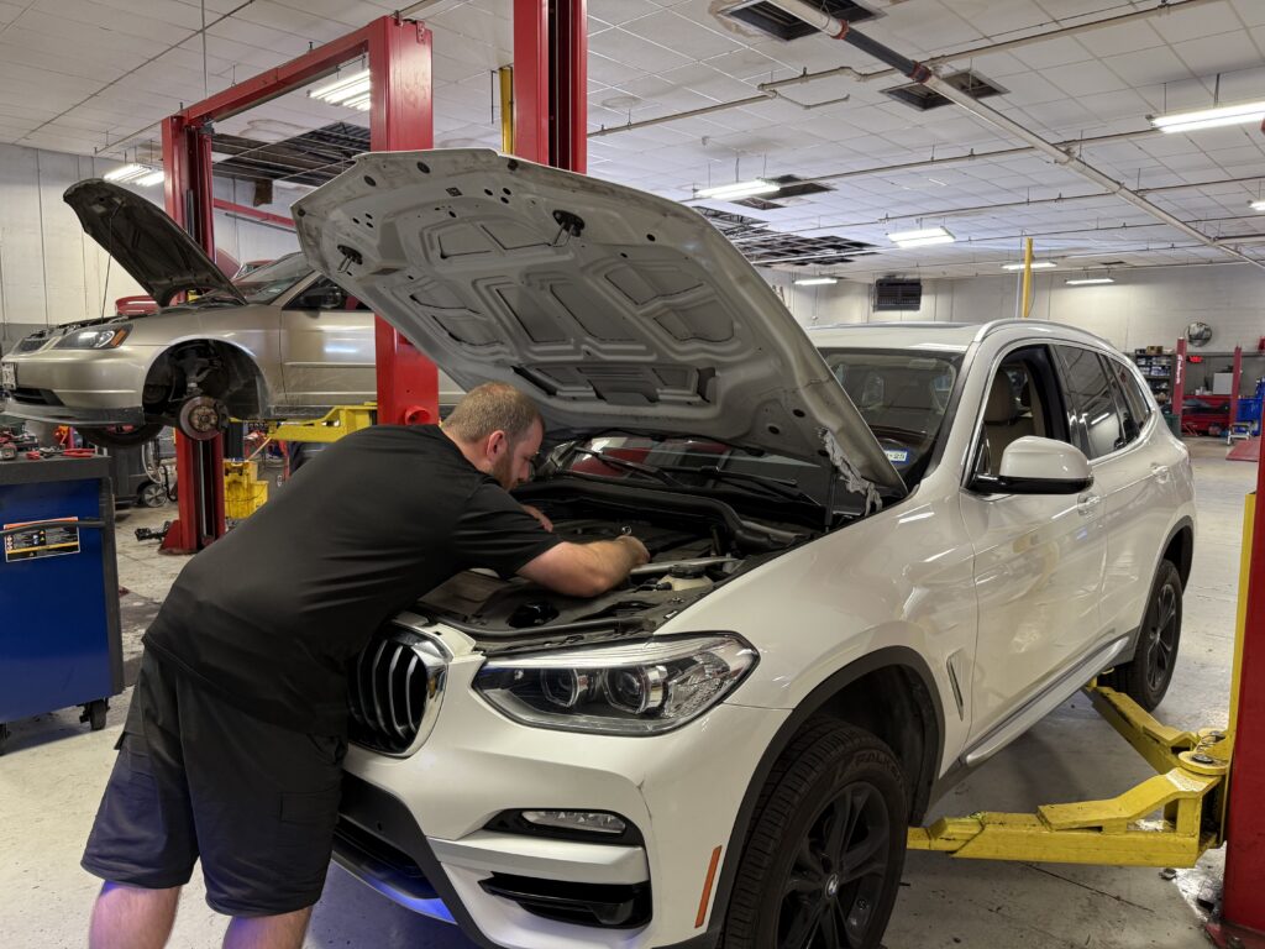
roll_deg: -0.5
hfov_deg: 71.6
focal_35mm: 24
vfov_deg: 56.8
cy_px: 474
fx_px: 877
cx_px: 632
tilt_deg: -5.6
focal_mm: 6.76
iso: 160
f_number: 1.78
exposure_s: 1/60
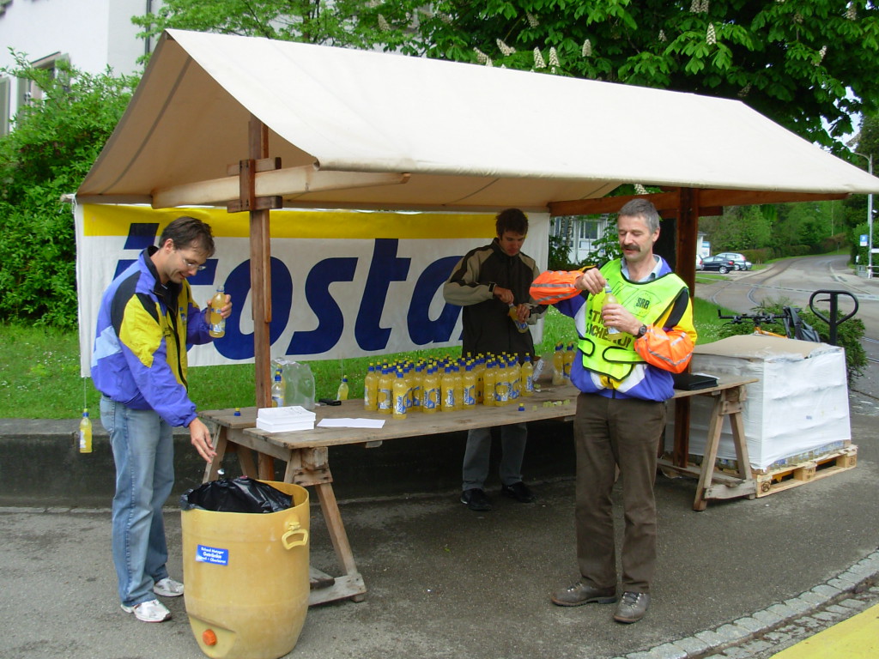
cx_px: 440
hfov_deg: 49.0
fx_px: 965
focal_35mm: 38
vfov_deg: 37.7
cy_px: 330
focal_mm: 6.3
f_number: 2.9
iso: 50
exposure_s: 1/384
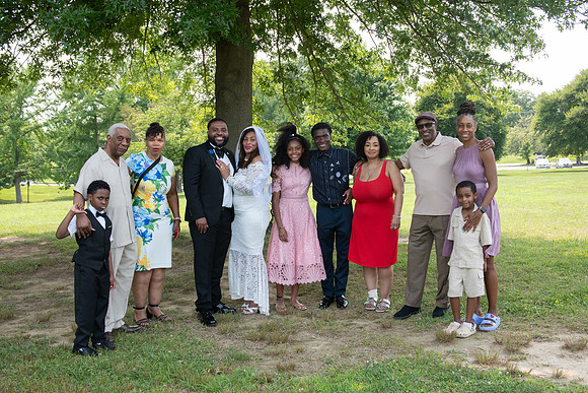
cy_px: 196
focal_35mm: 46
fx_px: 751
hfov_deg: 42.7
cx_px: 294
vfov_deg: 29.3
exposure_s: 1/400
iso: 800
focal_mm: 44
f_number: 6.3
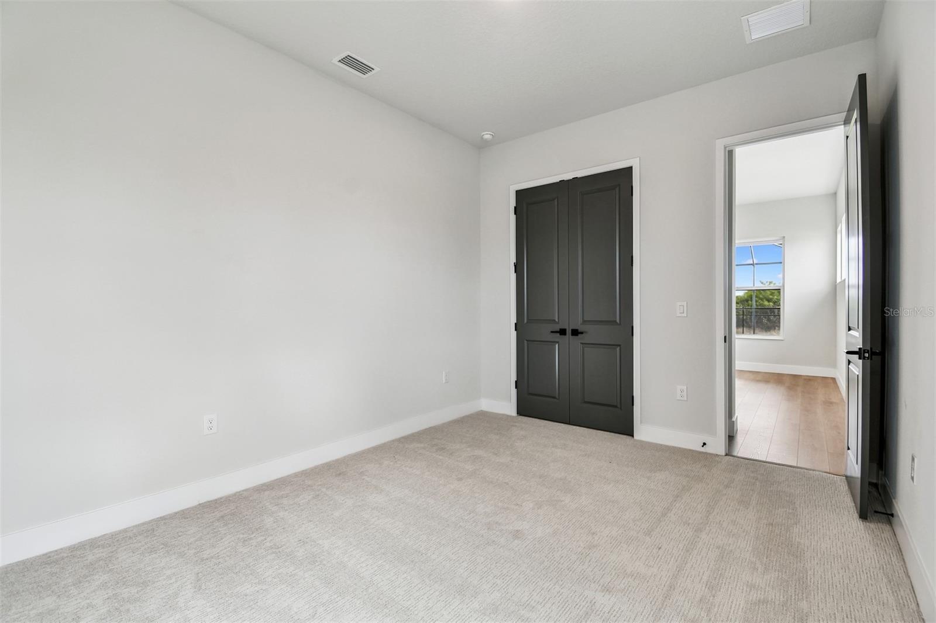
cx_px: 468
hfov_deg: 100.4
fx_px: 390
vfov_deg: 77.3
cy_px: 312
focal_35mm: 15
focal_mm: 10
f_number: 7.1
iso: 100
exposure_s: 1/13
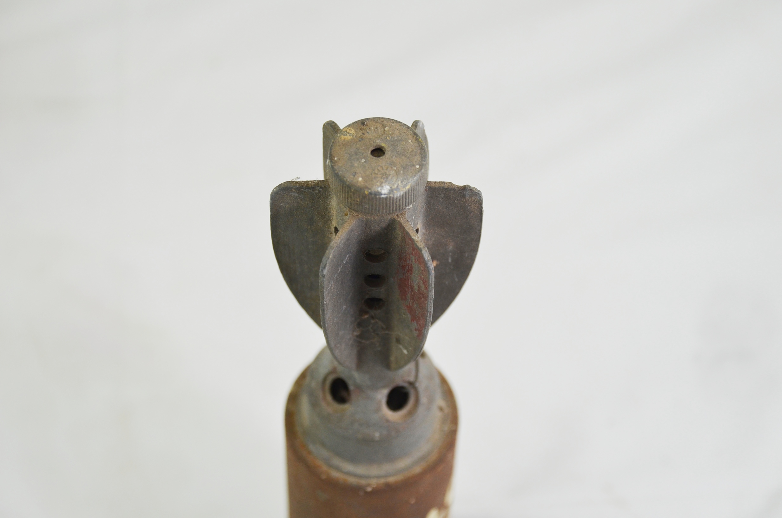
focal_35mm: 93
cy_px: 259
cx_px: 391
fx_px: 2016
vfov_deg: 14.6
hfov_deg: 22.0
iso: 400
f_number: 5
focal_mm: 62
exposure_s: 1/250
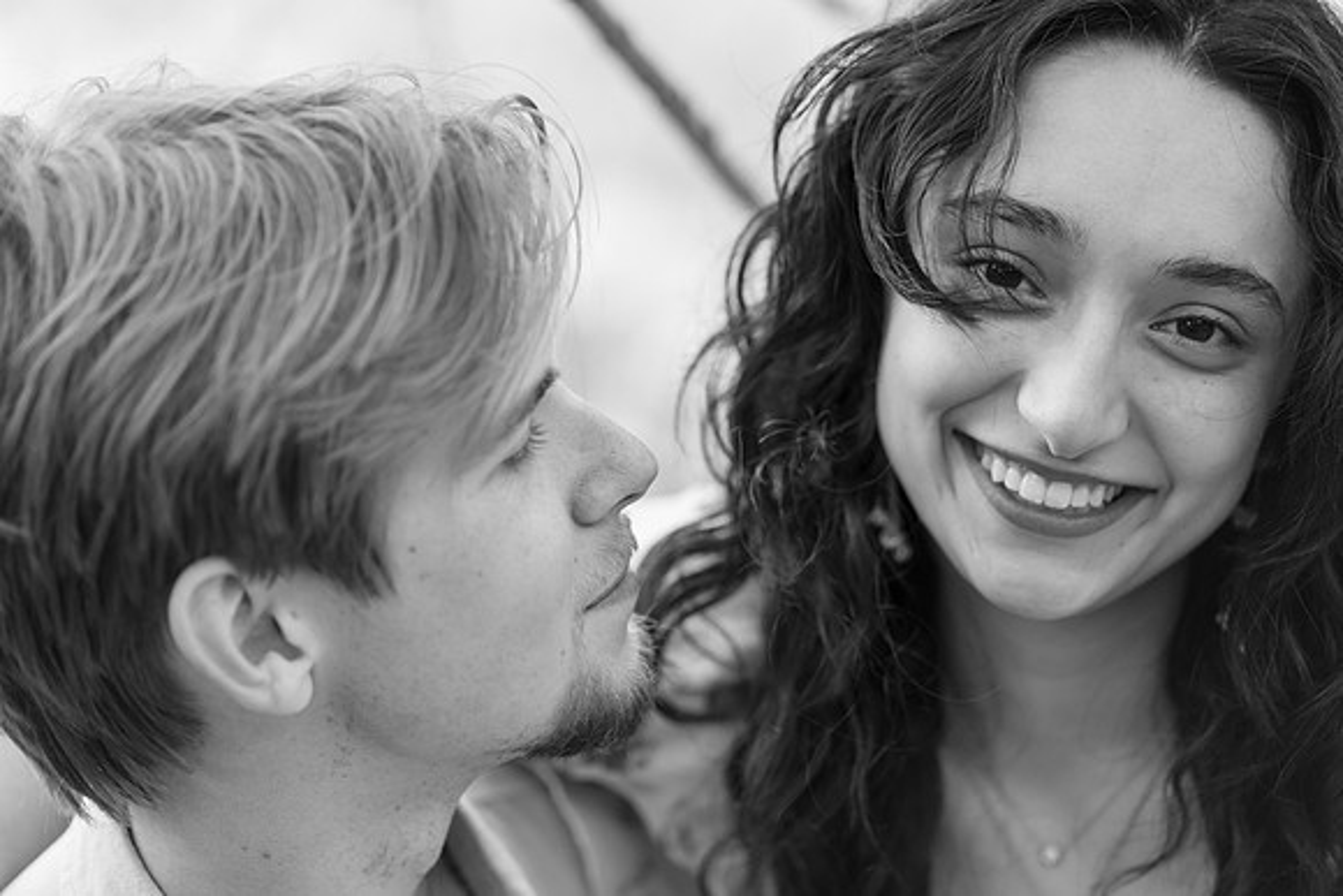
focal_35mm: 85
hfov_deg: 23.9
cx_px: 672
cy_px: 448
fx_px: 3172
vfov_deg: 16.1
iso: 800
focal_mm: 85
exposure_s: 1/160
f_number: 2.5
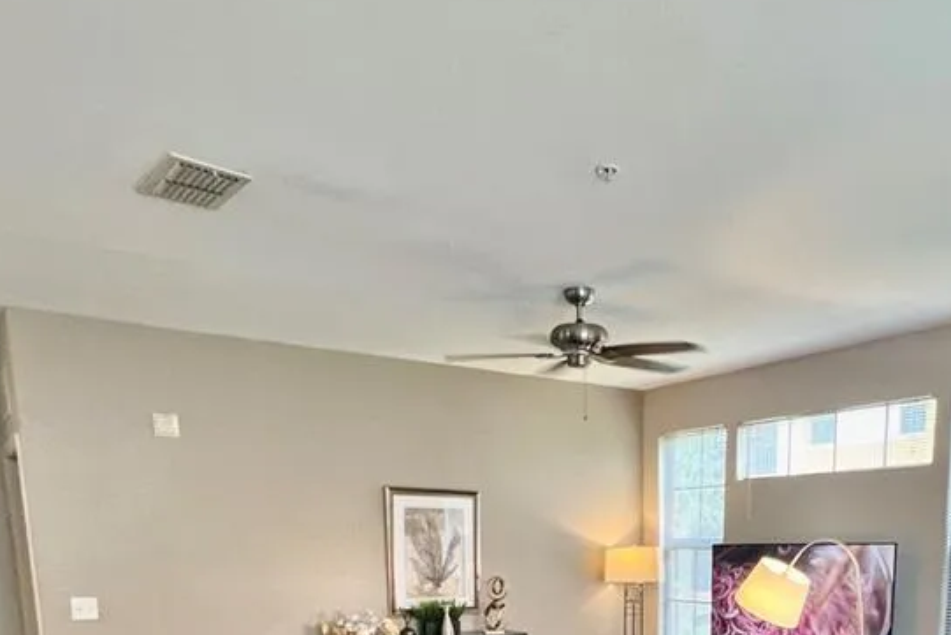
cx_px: 592
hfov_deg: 61.1
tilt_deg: -6.6
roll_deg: +2.9
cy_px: 691
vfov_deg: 37.0
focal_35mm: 30
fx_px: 793
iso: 160
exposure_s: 1/60
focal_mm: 1.57
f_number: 1.8
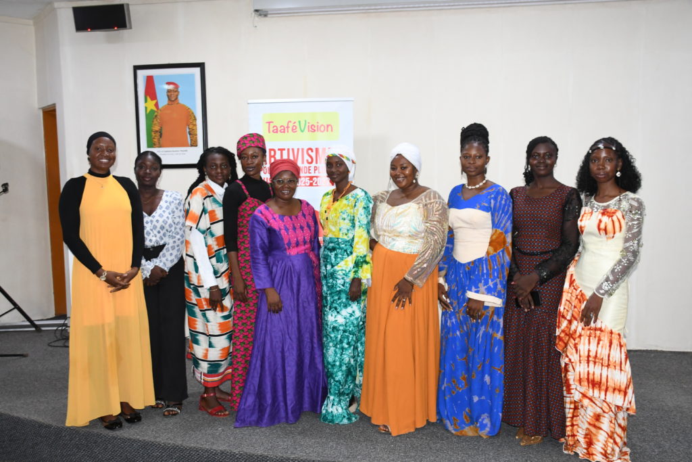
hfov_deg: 55.8
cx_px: 346
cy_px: 231
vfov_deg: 38.9
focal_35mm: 34
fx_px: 654
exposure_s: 1/60
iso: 2000
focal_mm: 23
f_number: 5
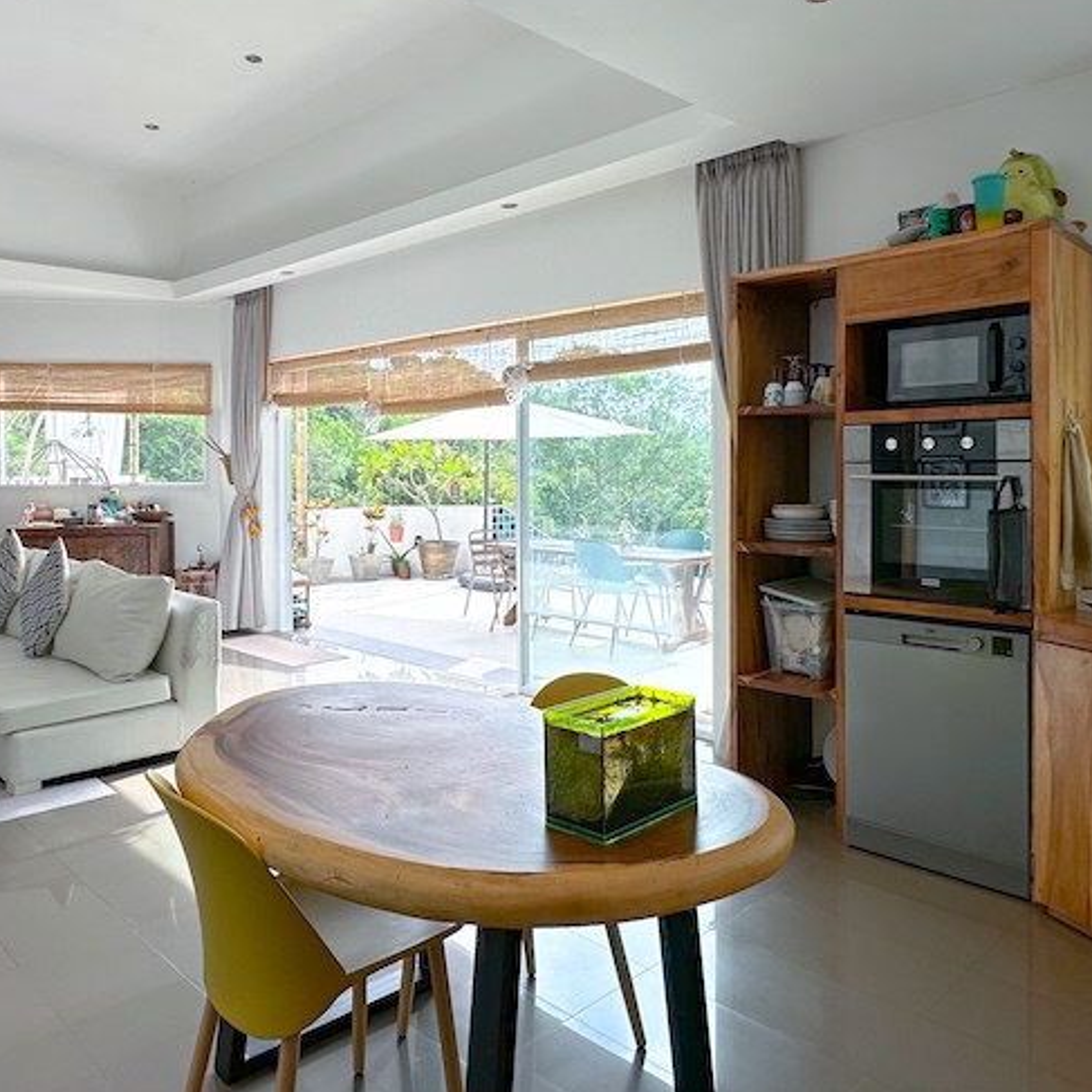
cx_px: 518
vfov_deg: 60.7
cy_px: 471
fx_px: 928
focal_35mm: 26
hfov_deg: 60.9
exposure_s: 1/312
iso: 40
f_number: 2.2
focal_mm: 2.22
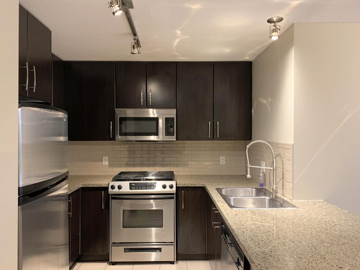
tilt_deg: +0.6
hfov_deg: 67.3
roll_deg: -0.4
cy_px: 135
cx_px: 180
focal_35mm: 26
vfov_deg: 53.1
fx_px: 270
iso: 320
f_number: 1.8
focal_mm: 4.25
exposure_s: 1/40
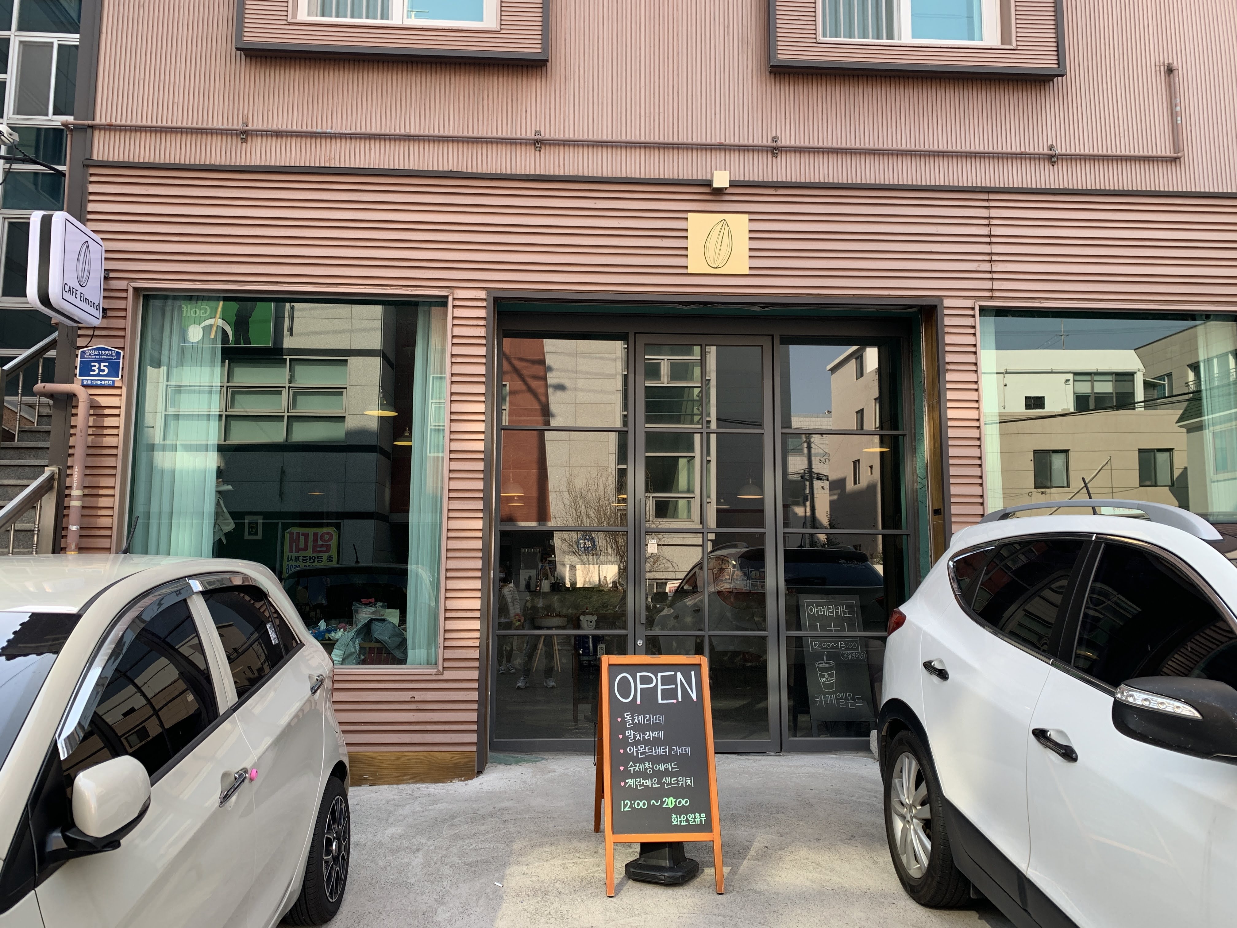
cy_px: 464
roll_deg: +0.1
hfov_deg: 67.3
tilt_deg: +7.1
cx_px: 618
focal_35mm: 26
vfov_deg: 53.1
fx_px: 929
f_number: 1.8
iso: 25
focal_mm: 4.25
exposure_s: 1/235
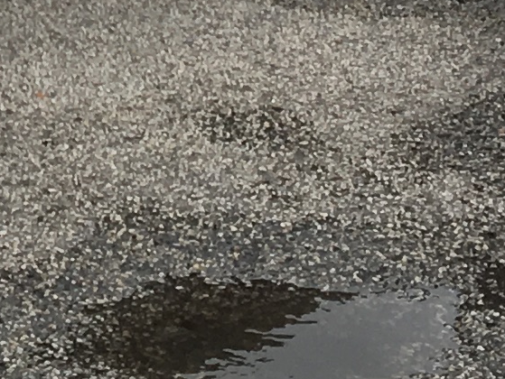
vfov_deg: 6.8
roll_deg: -0.7
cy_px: -517
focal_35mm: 209
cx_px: -327
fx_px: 3051
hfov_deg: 9.1
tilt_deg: -9.6
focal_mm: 4.15
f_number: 2.2
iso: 25
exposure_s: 1/427
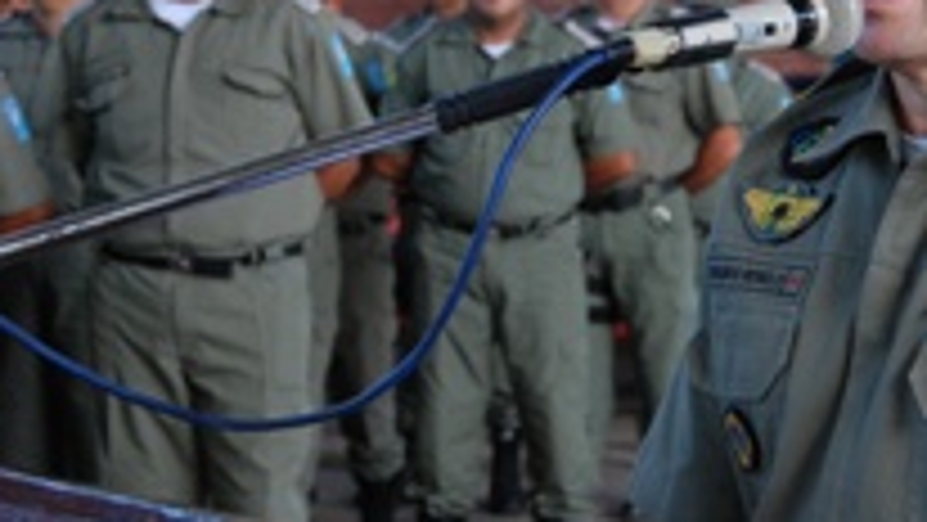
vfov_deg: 8.4
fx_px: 3540
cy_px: 225
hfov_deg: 14.7
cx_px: 846
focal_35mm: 144
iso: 800
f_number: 8
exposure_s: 1/125
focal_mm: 42
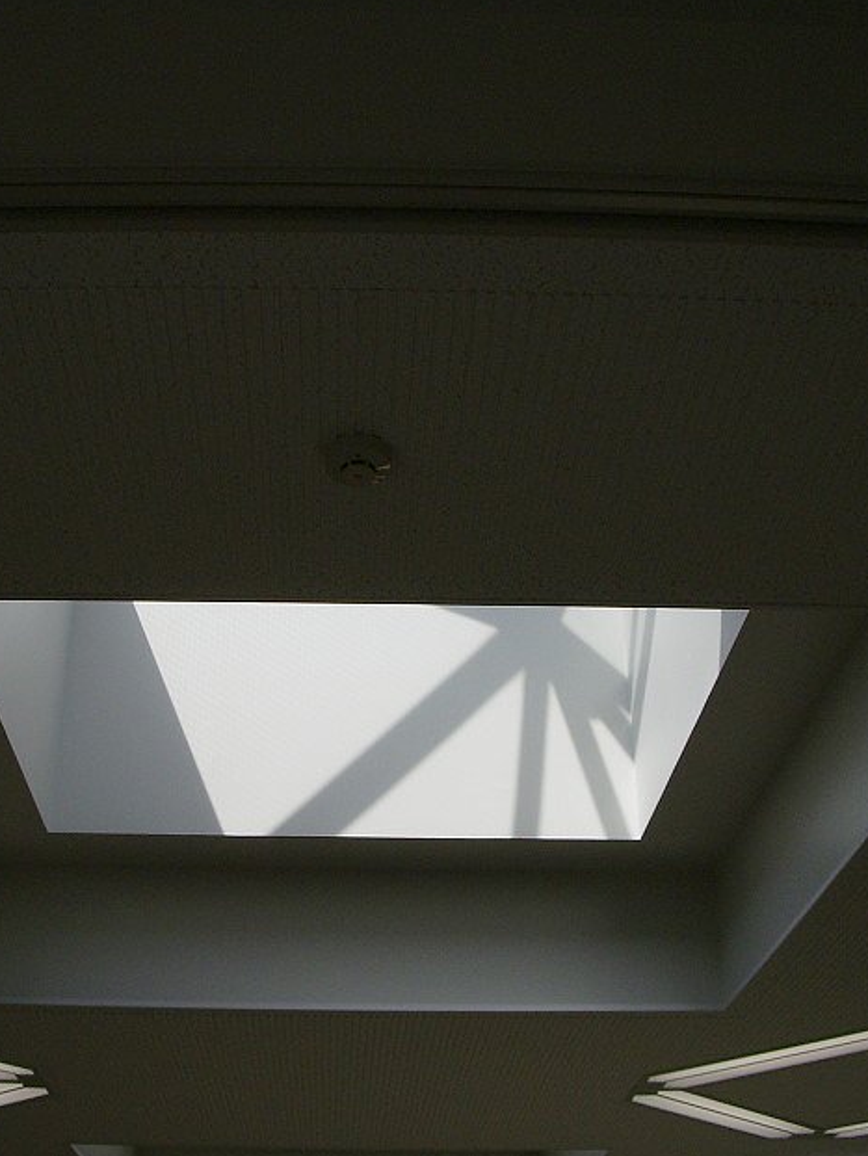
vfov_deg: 42.0
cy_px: 663
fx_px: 1503
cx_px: 323
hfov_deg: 32.1
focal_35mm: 45
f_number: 4.3
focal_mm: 5.8
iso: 80
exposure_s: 1/640
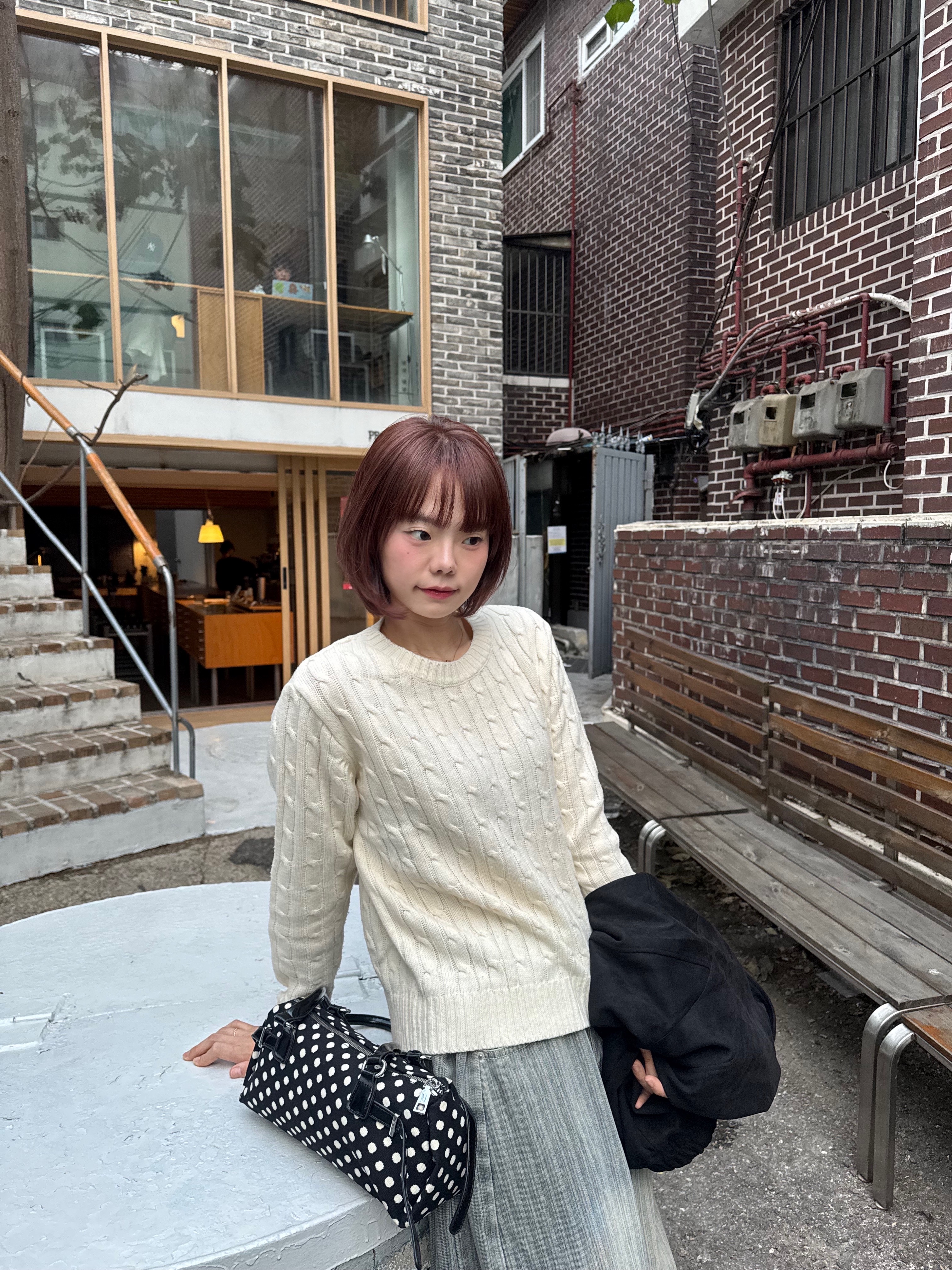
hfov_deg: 56.8
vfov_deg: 71.6
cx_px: 476
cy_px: 635
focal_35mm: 24
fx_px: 880
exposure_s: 1/121
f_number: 1.78
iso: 200
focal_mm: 6.76
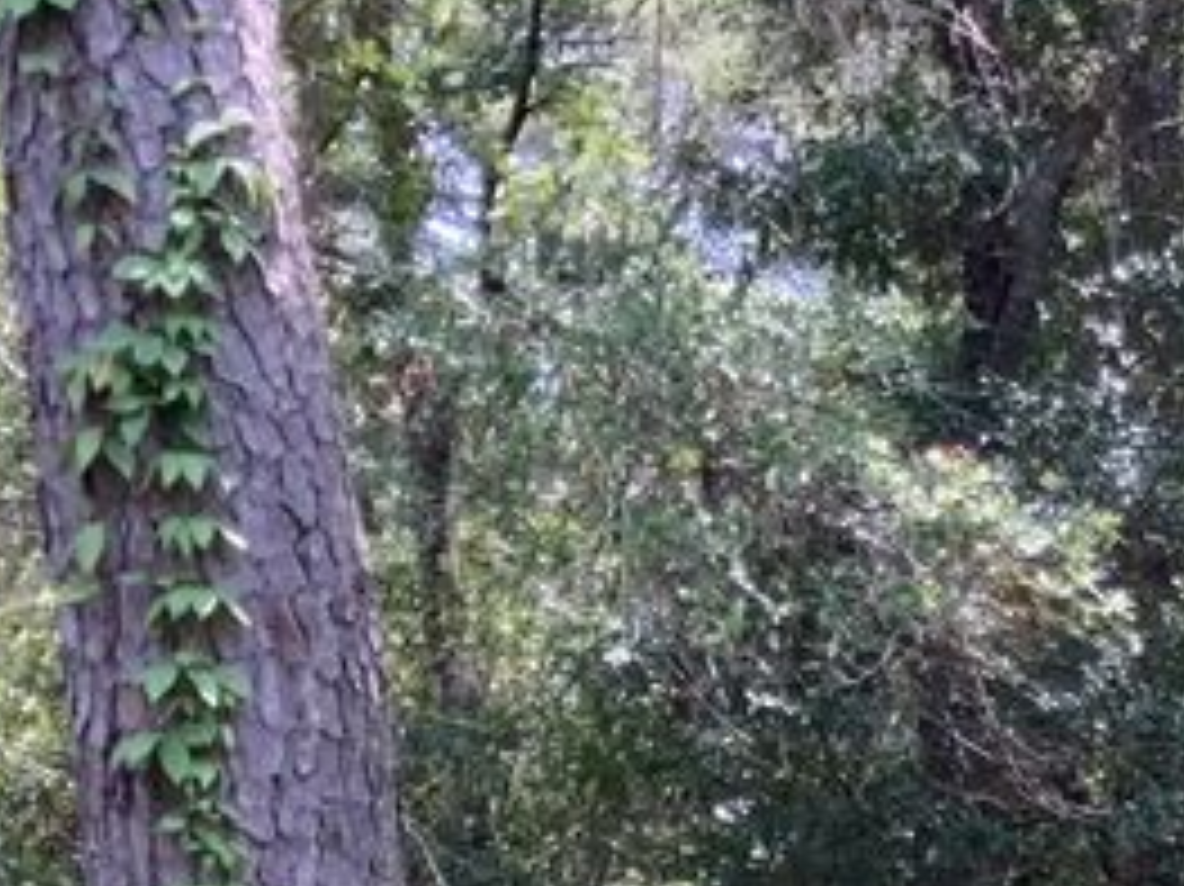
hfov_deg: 15.0
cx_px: 2165
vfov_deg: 12.0
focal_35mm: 113
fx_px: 3863
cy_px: 1592
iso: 25
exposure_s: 1/120
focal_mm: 3
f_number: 1.8
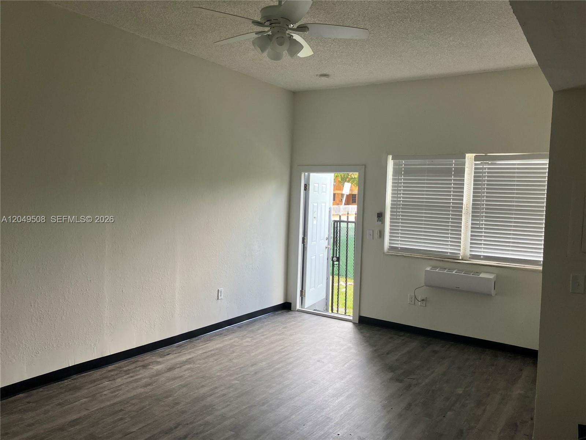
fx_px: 474
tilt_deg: -3.2
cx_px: 293
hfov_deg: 63.4
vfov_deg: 49.7
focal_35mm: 28
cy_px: 220
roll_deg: -2.4
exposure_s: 1/121
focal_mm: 3.99
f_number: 1.8
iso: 64
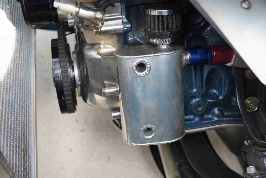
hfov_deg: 43.6
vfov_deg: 29.9
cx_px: 133
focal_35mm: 45
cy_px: 89
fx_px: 332
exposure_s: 1/60
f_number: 4
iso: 320
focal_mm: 30
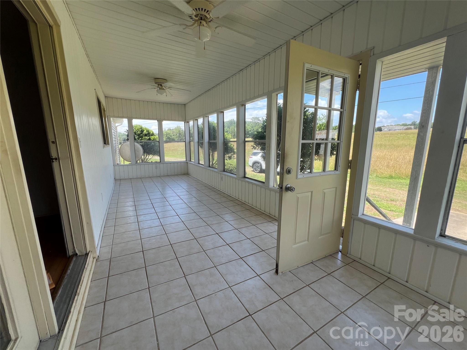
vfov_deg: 89.9
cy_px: 175
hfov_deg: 106.2
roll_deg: +0.2
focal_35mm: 13
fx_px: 175
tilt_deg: -10.6
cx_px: 234
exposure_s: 1/324
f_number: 1.8
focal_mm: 1.57
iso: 32
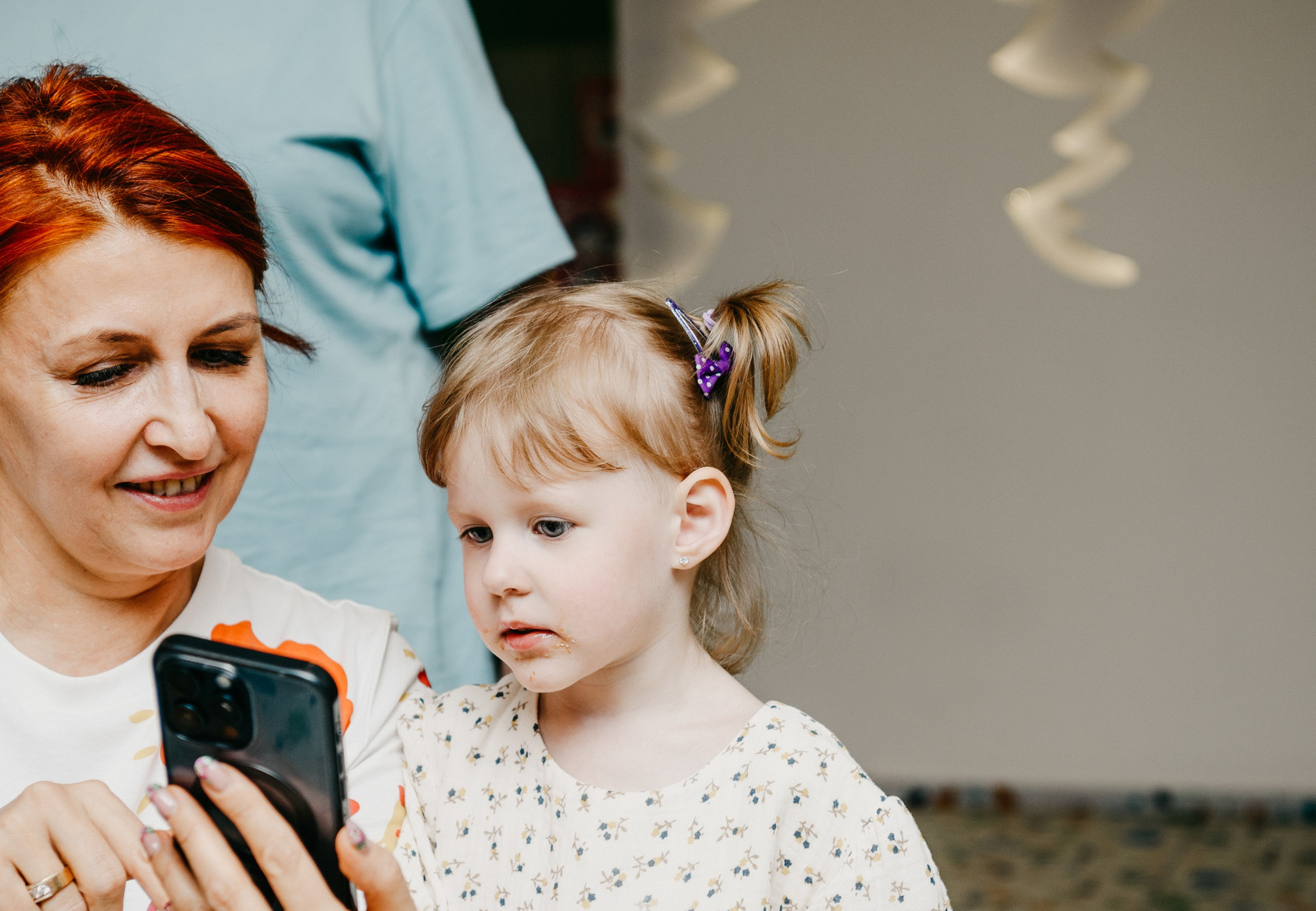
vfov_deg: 16.9
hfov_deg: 24.2
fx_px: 3070
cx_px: 614
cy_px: 518
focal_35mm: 83
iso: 125
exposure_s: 1/160
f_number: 3.5
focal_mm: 52
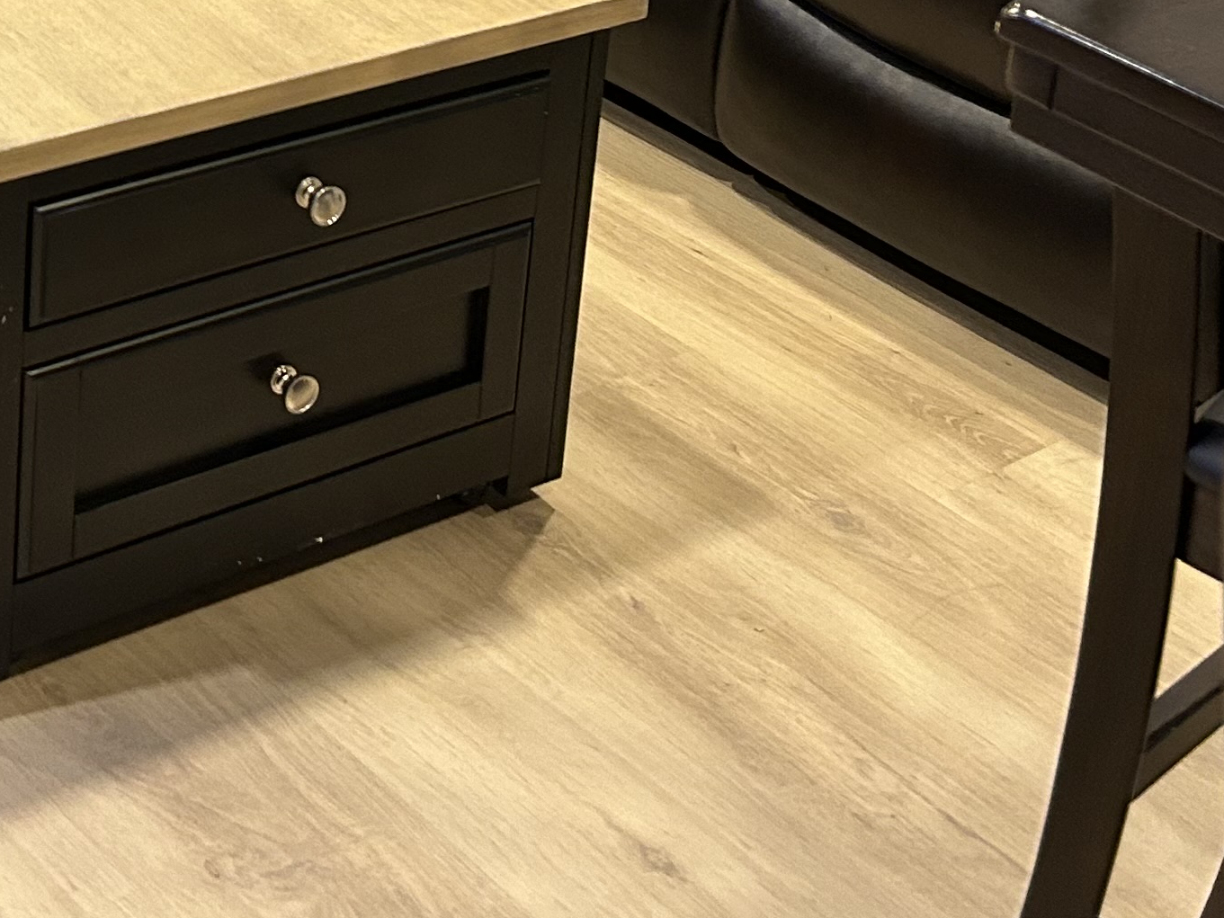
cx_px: 47
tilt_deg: -18.4
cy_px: -327
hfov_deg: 24.4
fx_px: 2723
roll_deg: -3.3
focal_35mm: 77
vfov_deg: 17.7
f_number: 1.5
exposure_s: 1/60
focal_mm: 5.7
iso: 250
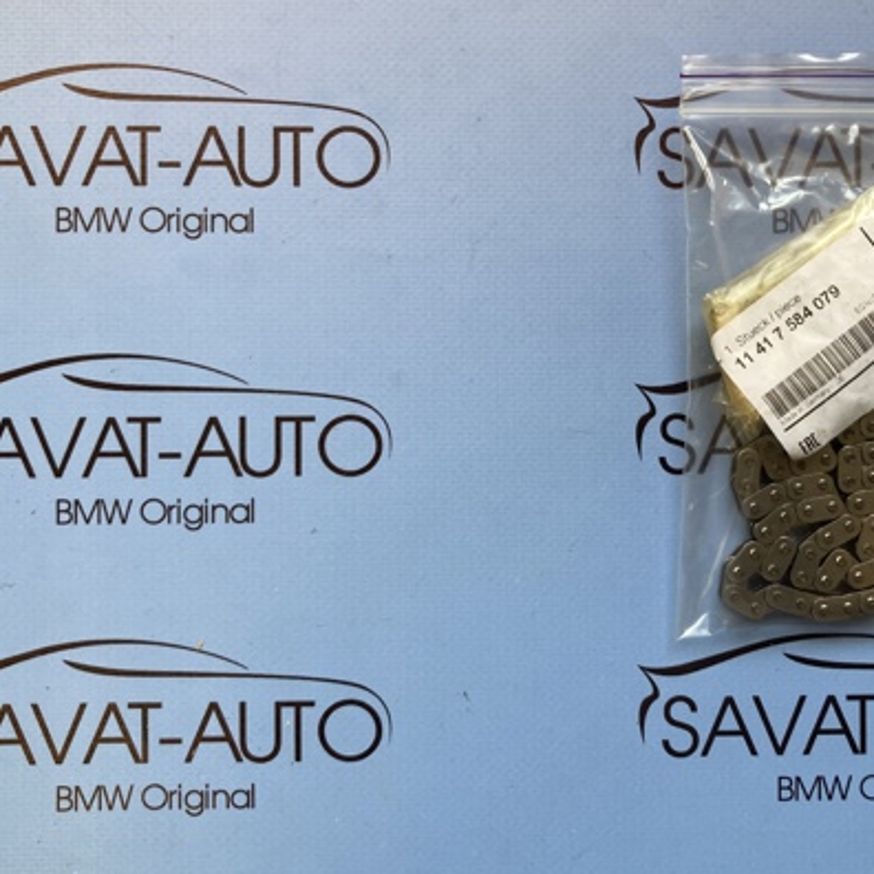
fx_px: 1143
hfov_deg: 41.7
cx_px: 525
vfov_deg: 41.8
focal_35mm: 40
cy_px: 385
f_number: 1.8
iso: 40
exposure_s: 1/121
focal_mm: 3.99
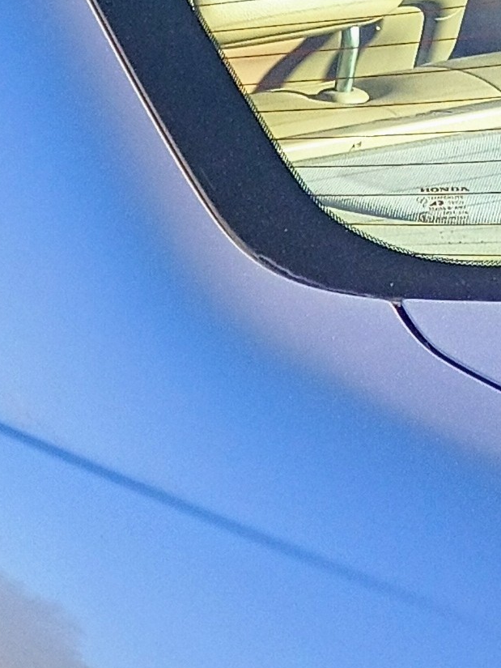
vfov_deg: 13.7
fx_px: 2778
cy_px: 445
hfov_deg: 10.0
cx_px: -263
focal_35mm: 144
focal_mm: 4.27
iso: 100
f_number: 1.8
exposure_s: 1/353
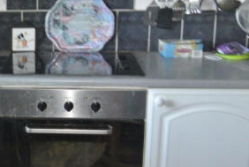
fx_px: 561
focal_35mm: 81
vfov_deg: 16.9
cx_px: -26
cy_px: 108
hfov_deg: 23.5
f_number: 3.8
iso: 1250
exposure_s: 1/60
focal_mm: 13
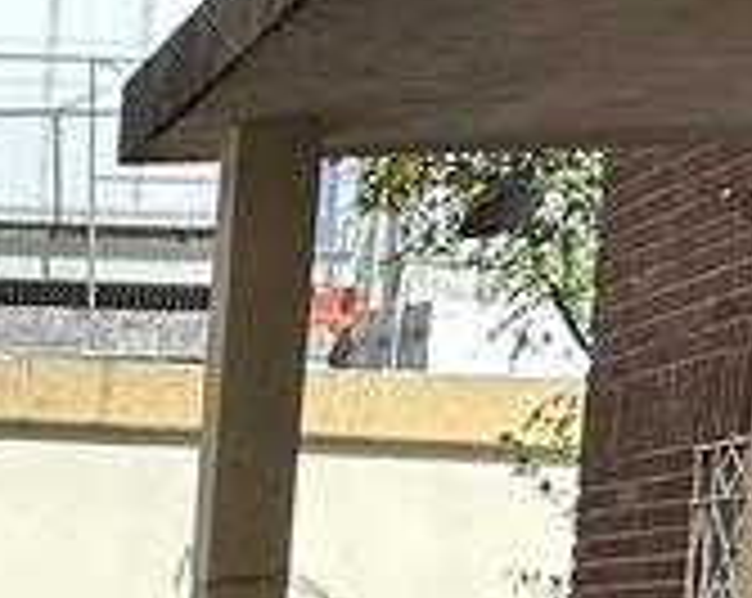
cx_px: -320
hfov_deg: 12.8
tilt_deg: -7.7
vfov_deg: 10.0
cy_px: 1115
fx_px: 3199
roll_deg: -2.8
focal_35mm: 144
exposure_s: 1/2410
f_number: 1.78
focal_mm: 6.86
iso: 80
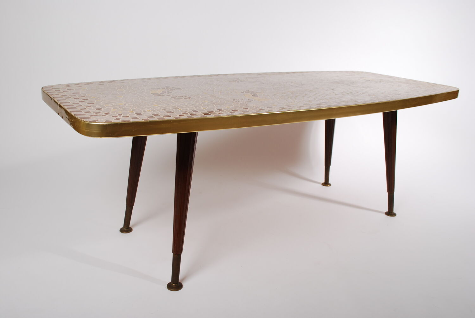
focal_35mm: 33
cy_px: 159
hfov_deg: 57.2
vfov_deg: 40.1
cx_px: 238
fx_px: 436
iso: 100
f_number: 9
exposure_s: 1/160
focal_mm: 22
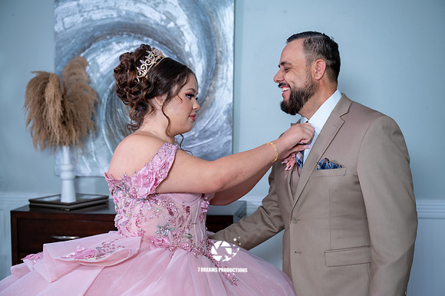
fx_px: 648
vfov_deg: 25.7
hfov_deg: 37.9
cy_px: 148
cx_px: 222
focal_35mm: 52
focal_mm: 52
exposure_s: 1/60
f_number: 4
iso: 1250
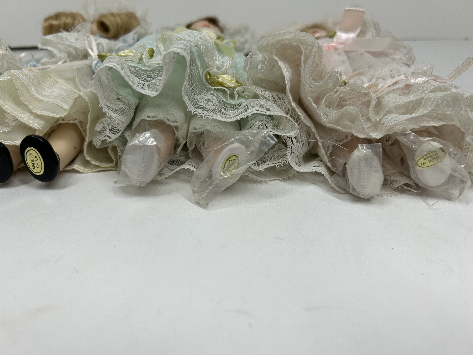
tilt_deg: -32.1
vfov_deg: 53.1
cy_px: 178
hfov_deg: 67.3
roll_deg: +0.6
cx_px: 236
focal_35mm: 26
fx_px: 355
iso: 50
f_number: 1.5
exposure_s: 1/1224
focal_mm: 5.7
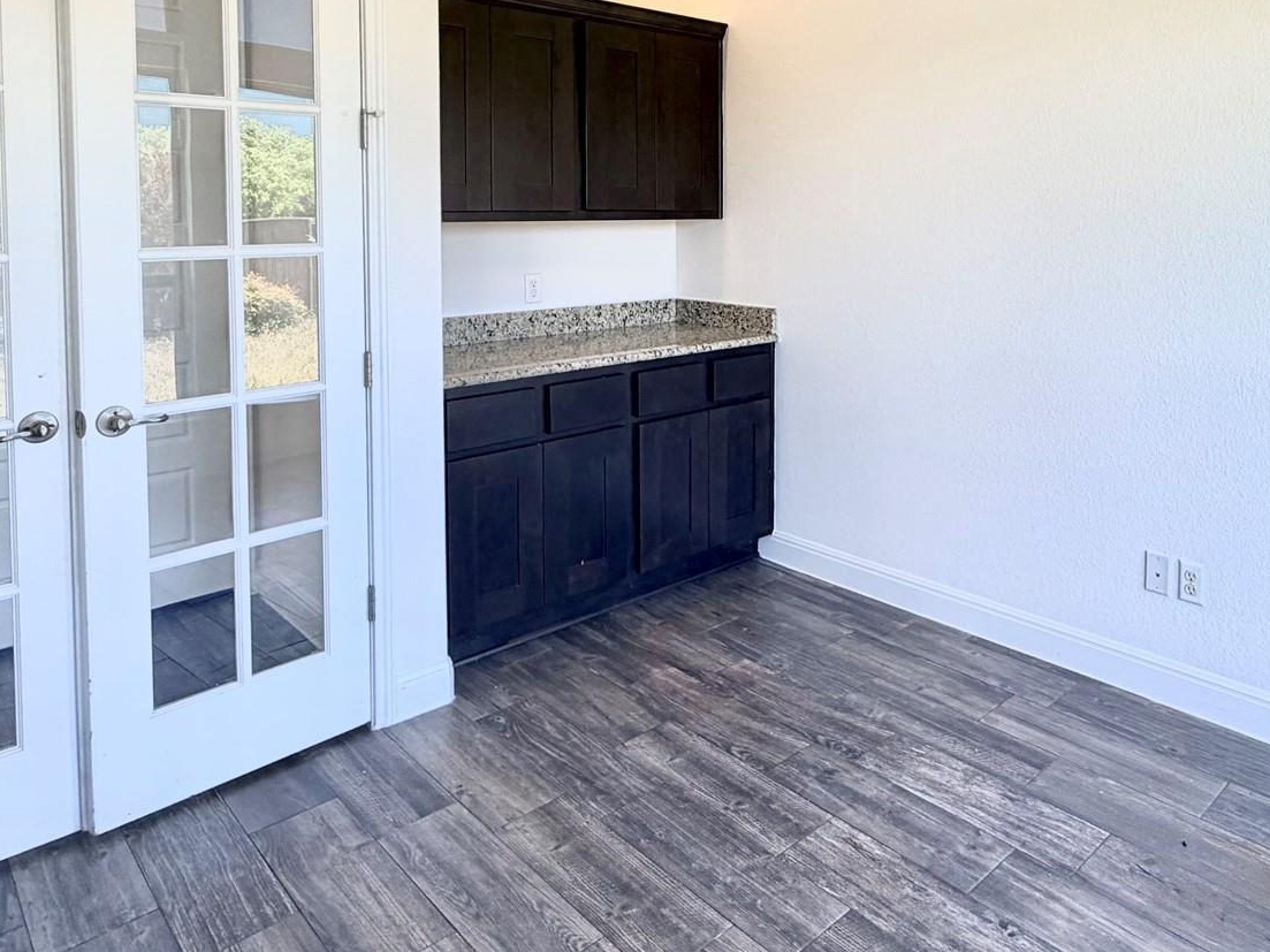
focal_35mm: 26
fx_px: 954
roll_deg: -0.1
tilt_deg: -2.2
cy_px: 244
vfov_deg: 50.9
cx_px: 804
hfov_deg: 66.2
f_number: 2.2
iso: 100
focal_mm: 2.22
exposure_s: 1/120
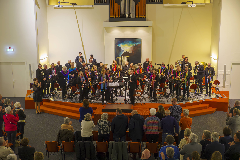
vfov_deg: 27.0
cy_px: 80
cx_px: 120
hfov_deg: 39.6
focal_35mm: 50
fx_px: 333
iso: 1600
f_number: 5
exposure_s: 1/40
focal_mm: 50
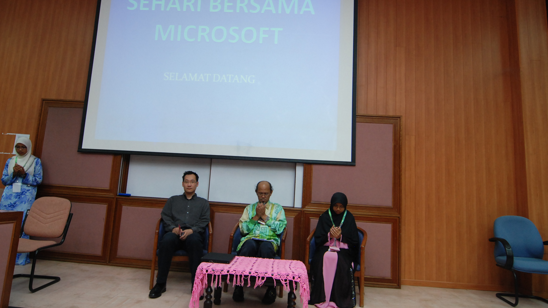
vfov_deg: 49.4
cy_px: 140
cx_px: 265
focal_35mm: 23
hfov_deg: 78.7
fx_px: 334
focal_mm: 14
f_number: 4.5
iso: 800
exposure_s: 1/60
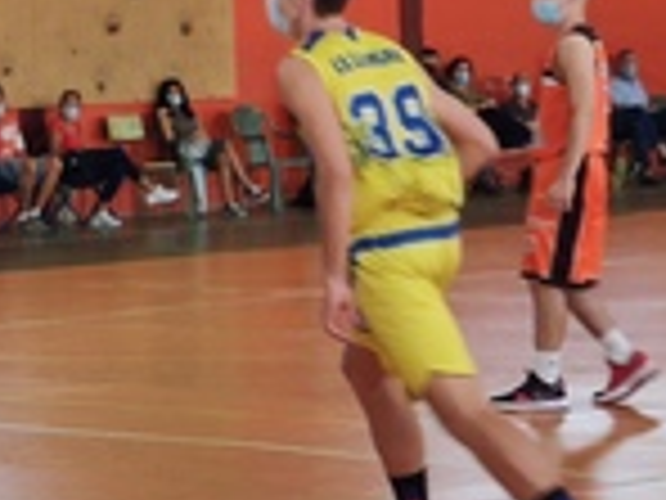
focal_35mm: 183
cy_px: 173
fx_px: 3521
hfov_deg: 10.4
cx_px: -364
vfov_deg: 8.1
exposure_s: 1/50
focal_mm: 6.22
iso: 258
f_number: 2.2
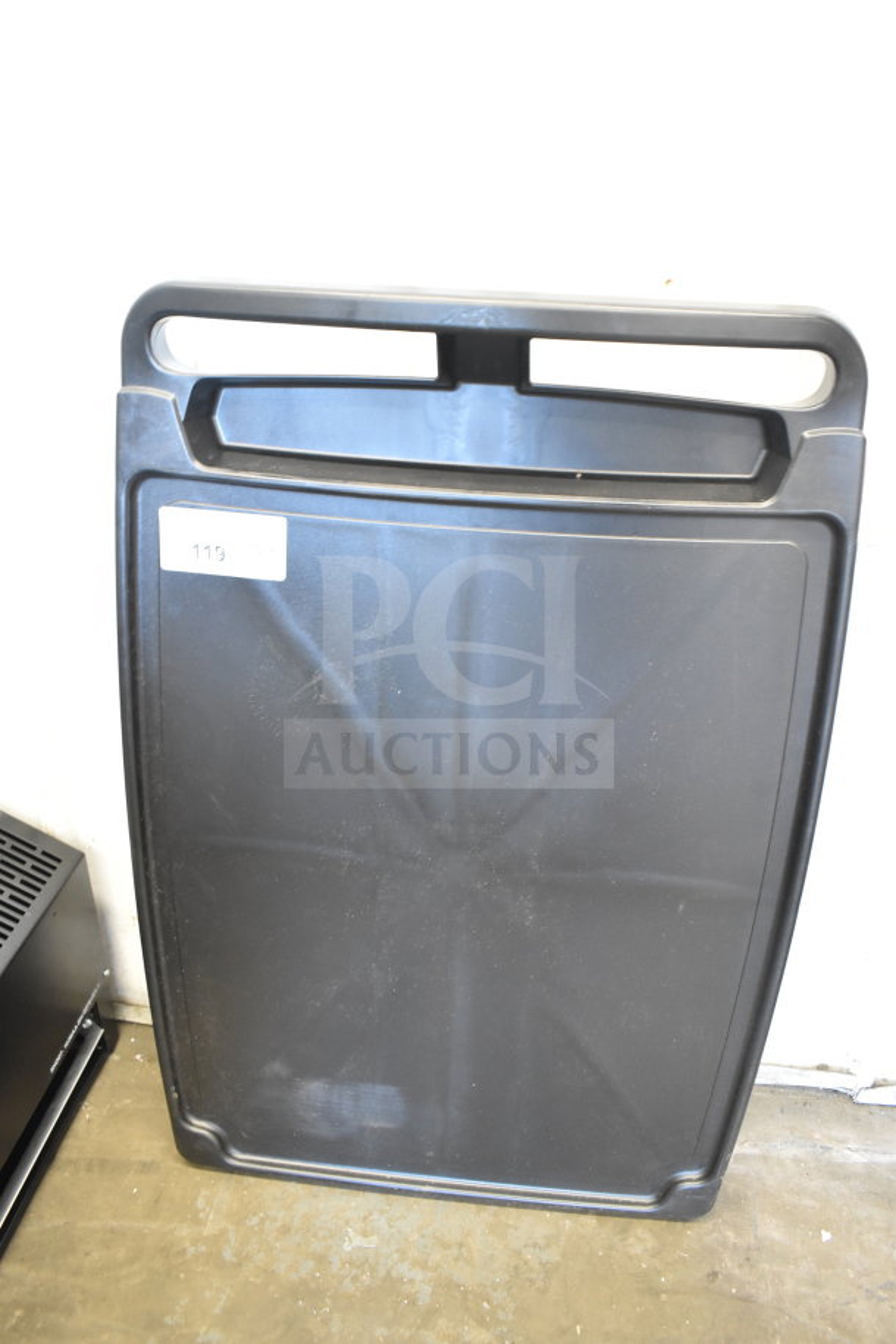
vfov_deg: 67.4
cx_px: 448
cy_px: 672
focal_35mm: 27
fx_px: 1008
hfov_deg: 47.9
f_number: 3.5
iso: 2200
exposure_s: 1/30
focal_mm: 18
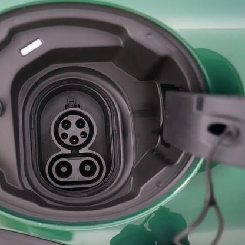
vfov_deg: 48.5
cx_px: 69
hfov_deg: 47.1
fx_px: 272
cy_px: 123
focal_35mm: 34
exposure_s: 1/320
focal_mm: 26
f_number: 2.8
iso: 12800
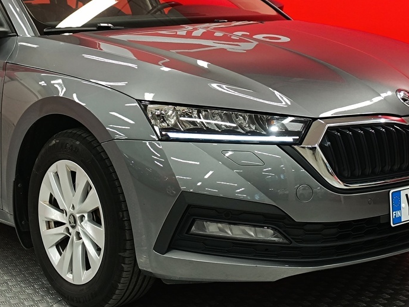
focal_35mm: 50
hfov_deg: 38.0
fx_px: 591
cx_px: 163
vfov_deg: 28.4
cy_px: 55
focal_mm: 5.59
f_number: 1.88
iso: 335
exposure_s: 1/101
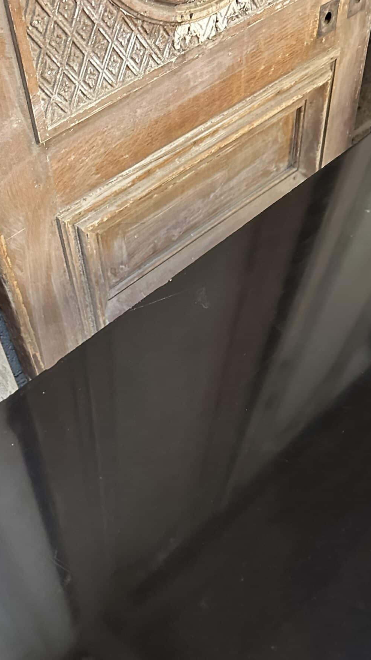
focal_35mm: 38
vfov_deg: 51.2
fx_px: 665
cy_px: 471
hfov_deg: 31.2
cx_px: 184
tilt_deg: -60.1
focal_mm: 6.86
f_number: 1.78
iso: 800
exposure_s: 1/50
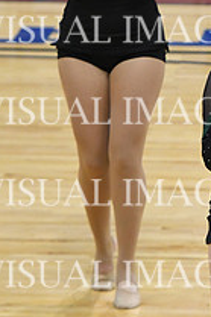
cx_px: 242
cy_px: 152
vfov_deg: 3.4
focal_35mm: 603
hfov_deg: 2.3
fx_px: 5310
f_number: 2.8
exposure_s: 1/400
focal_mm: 145
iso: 3200
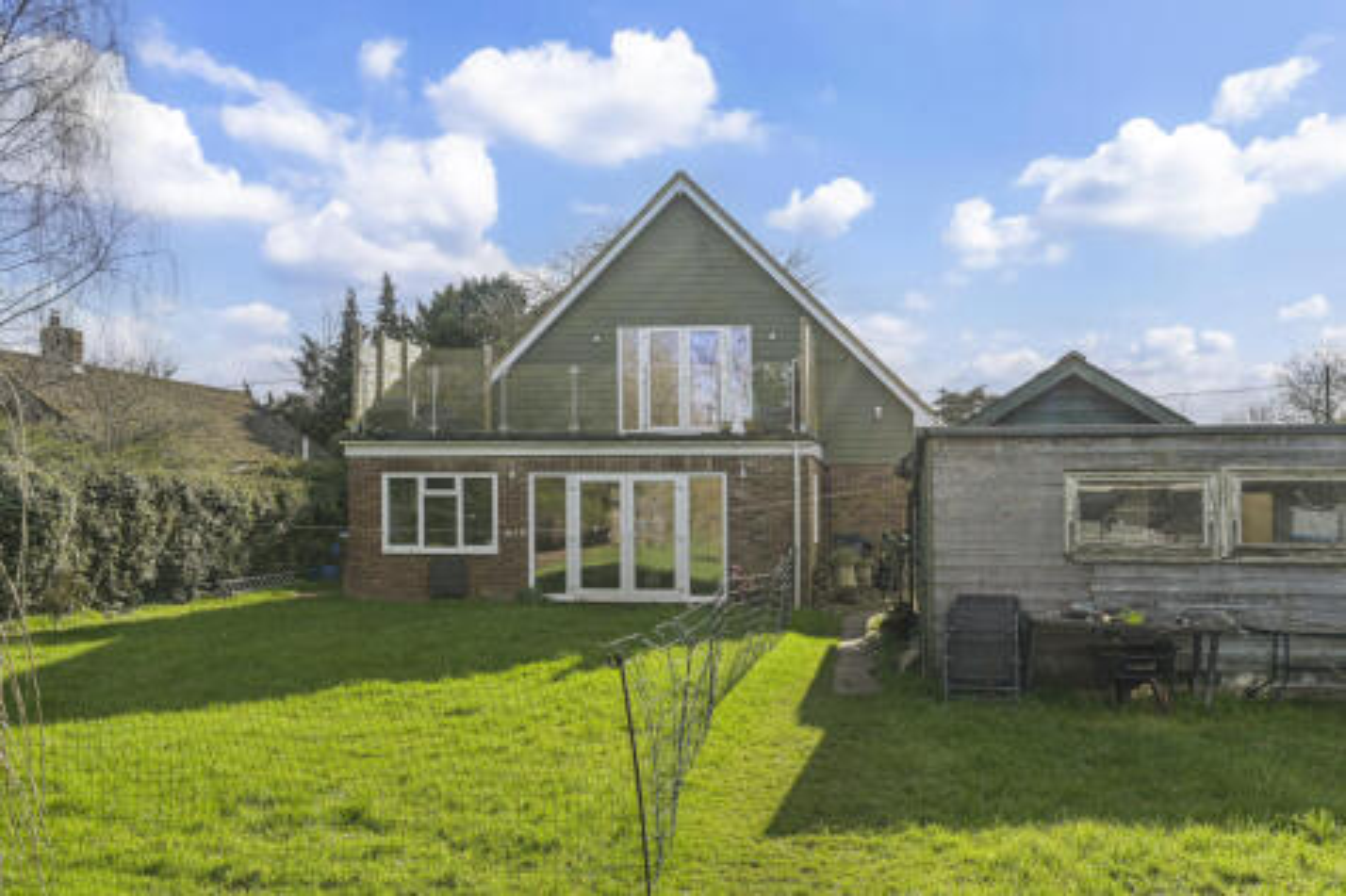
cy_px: 448
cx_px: 673
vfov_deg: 36.8
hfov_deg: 53.1
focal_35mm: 36
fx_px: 1345
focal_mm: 36
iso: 100
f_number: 8
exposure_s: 1/320
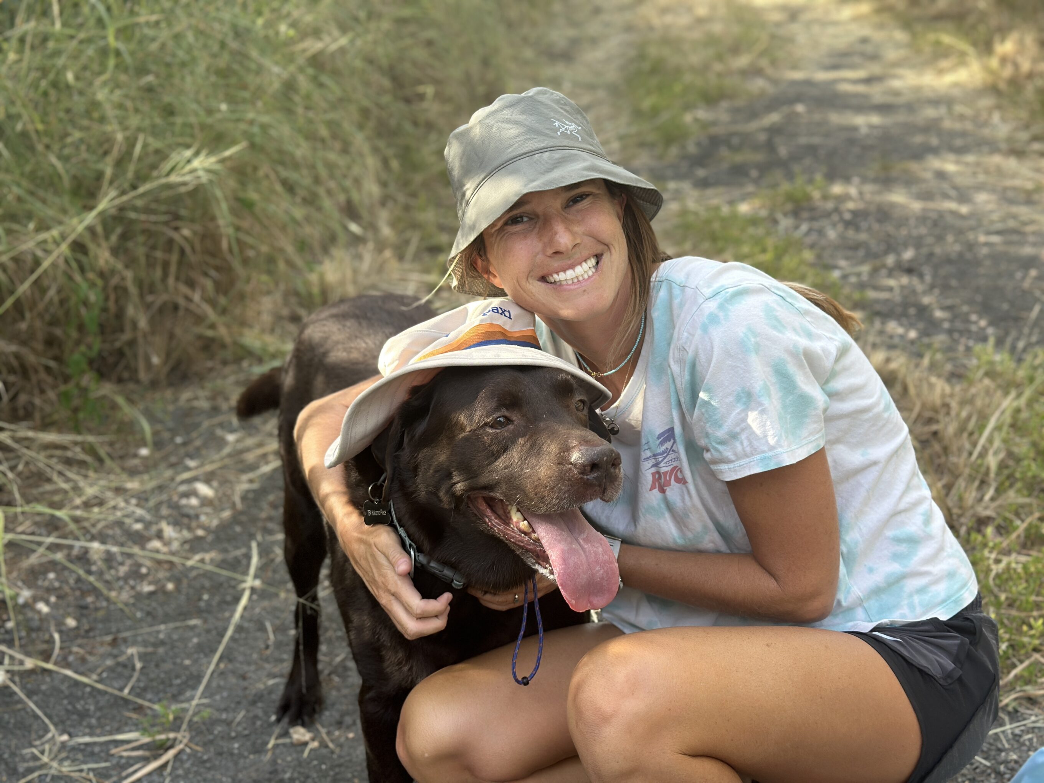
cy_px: 392
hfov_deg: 39.7
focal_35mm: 48
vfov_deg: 30.3
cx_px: 522
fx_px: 1448
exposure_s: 1/571
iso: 80
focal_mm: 6.86
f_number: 1.78
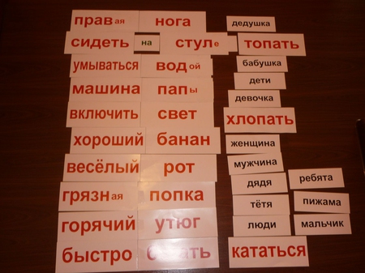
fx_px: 348
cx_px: 182
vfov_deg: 42.9
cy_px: 136
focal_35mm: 33
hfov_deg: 55.4
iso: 100
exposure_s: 1/30
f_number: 2.8
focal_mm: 5.5
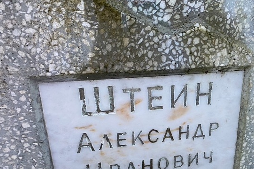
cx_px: 170
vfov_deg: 32.9
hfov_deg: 47.6
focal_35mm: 40
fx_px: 282
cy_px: 123
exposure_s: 1/60
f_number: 1.8
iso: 160
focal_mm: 4.25
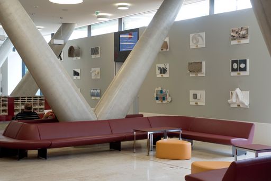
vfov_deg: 24.6
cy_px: 90
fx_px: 414
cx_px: 136
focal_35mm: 55
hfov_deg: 36.3
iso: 200
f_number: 5.6
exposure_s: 1/40
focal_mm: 55
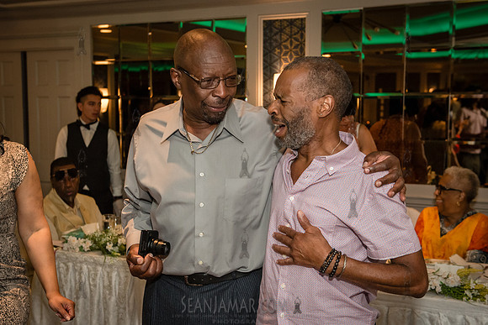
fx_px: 782
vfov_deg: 23.5
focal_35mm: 58
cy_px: 180
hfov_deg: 34.6
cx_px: 232
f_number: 3.5
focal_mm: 48
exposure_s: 1/200
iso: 1600
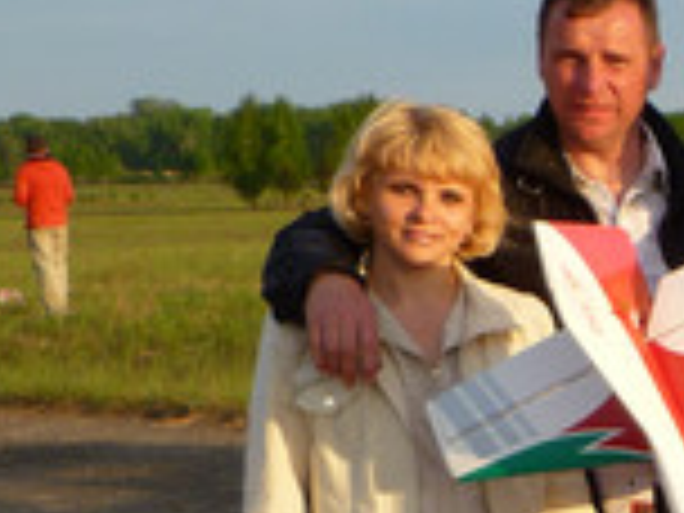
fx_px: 2332
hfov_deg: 14.6
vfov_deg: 12.3
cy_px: 608
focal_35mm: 118
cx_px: 1233
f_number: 3.3
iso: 80
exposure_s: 1/250
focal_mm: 5
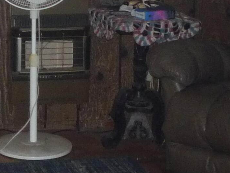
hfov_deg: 14.3
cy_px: 0
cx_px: -8
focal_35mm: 136
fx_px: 903
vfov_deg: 10.8
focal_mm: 5.2
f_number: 3.3
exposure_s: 1/30
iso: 250
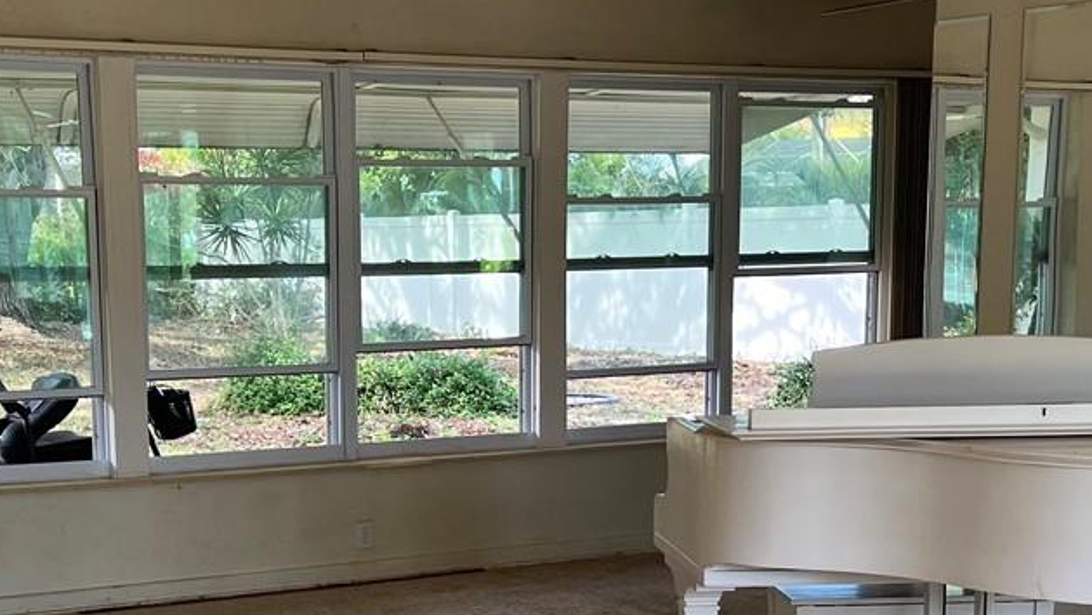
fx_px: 2085
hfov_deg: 29.2
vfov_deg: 16.5
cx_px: 405
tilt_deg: -9.9
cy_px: 577
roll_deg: +0.7
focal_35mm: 72
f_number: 1.5
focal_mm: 5.7
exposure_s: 1/147
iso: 40
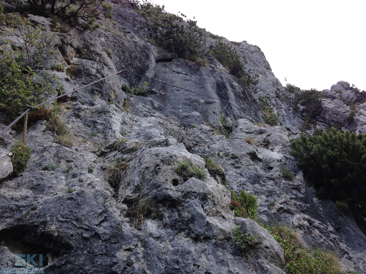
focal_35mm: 33
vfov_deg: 42.9
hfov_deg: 55.4
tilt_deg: +53.0
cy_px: 137
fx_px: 349
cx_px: 183
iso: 50
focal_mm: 4.12
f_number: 2.4
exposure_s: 1/198
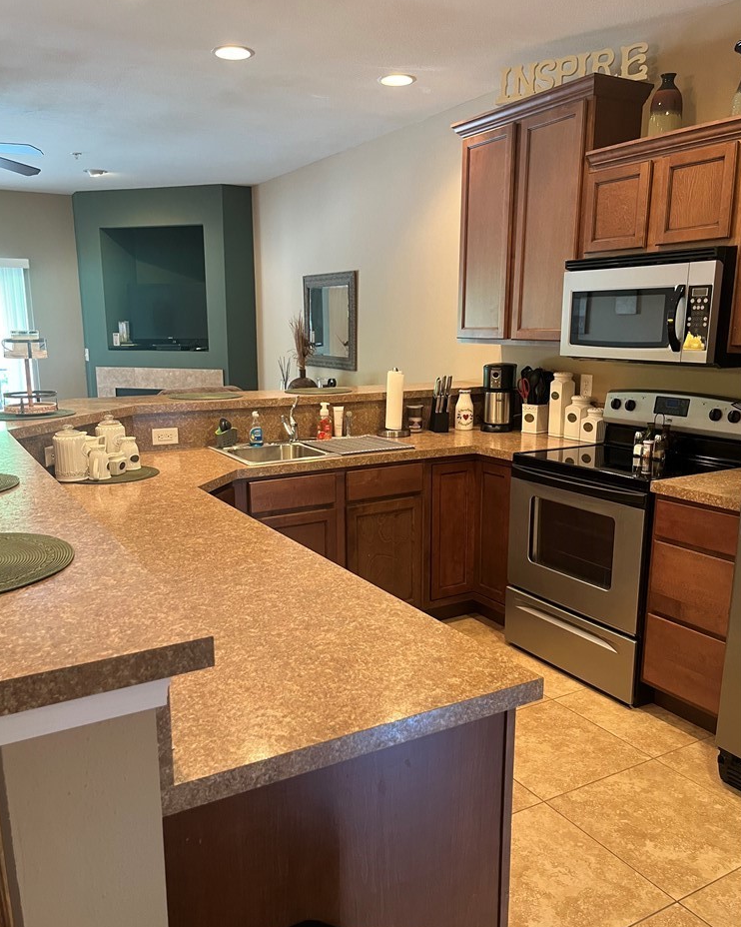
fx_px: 768
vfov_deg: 62.2
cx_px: 362
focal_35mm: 28
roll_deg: +0.6
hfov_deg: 51.5
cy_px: 486
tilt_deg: -12.4
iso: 250
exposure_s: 1/60
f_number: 1.6
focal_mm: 5.1
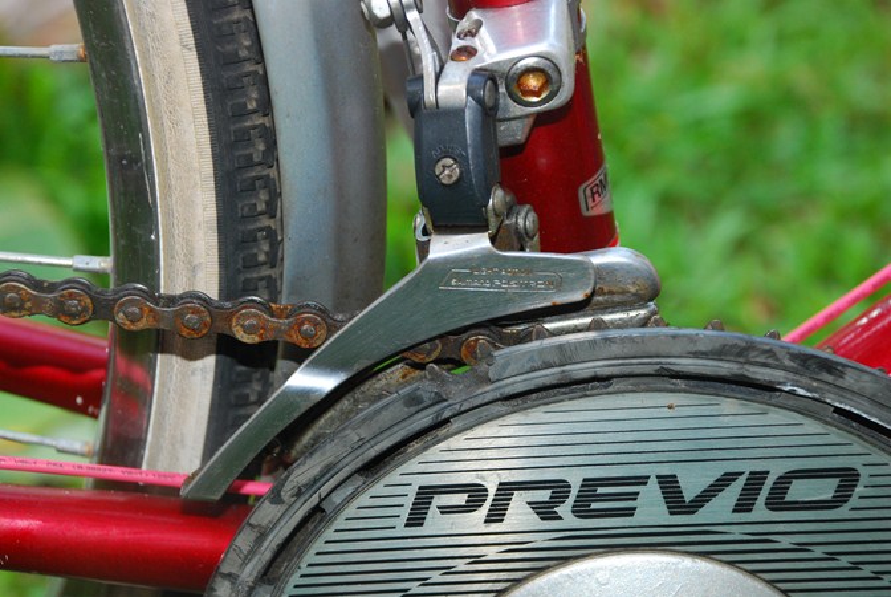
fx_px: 2602
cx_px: 446
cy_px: 298
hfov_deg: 19.4
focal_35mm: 105
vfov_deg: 13.1
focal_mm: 70
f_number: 7.1
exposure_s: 1/60
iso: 400
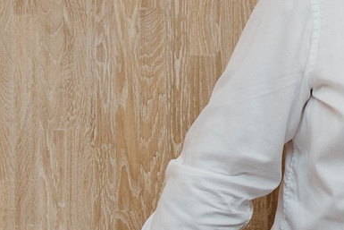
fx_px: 1864
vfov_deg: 7.0
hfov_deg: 10.1
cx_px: 585
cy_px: -17
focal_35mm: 195
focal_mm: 29
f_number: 4
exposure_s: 1/160
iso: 160
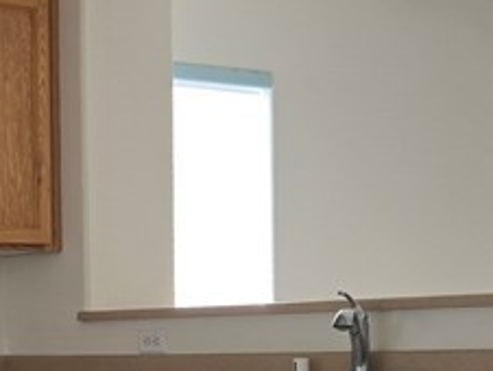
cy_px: 397
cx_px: -92
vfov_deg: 14.0
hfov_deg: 18.0
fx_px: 1483
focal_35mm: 104
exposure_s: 1/120
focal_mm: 5.4
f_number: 1.8
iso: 50
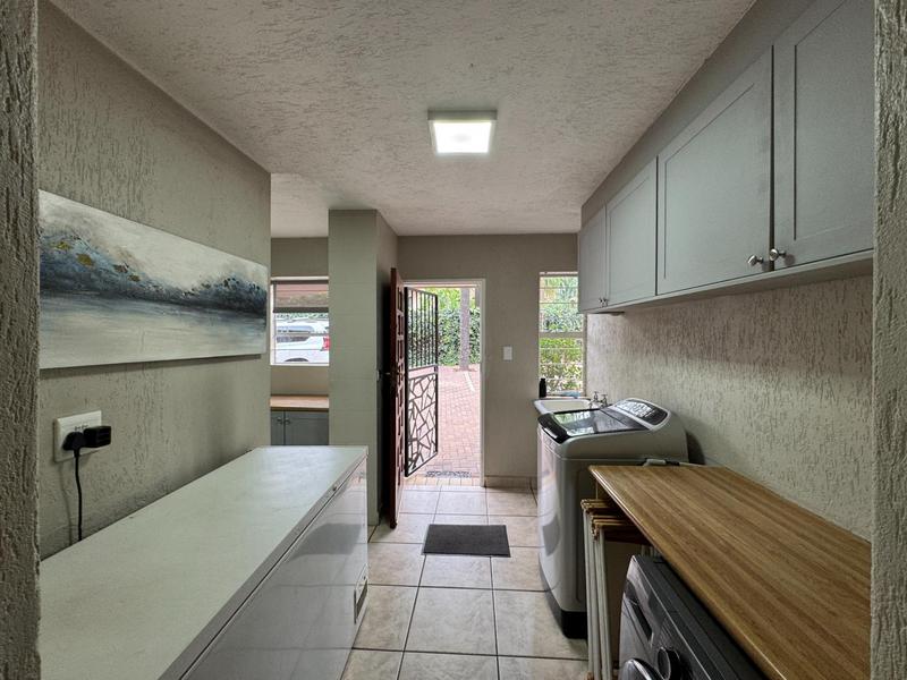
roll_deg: +0.0
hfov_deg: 102.1
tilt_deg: +0.0
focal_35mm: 14
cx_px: 454
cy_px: 340
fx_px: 367
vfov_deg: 85.7
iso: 125
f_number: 2.2
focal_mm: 2.22
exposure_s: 1/100
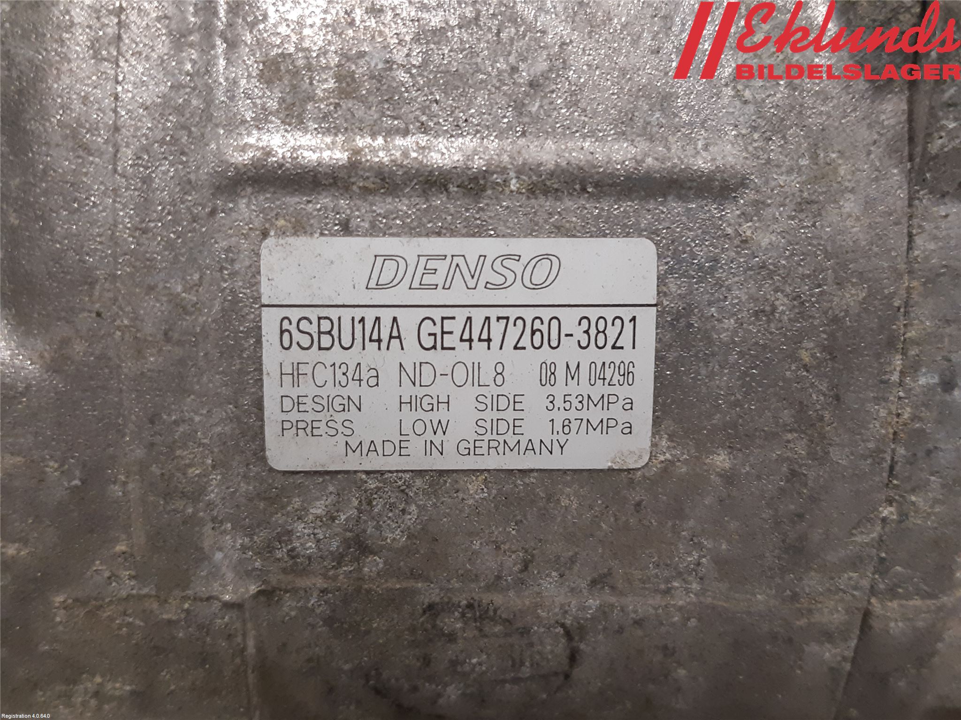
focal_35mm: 26
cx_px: 480
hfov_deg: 67.3
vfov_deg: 53.1
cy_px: 360
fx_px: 722
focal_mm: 3.93
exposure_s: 1/50
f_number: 1.7
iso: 200
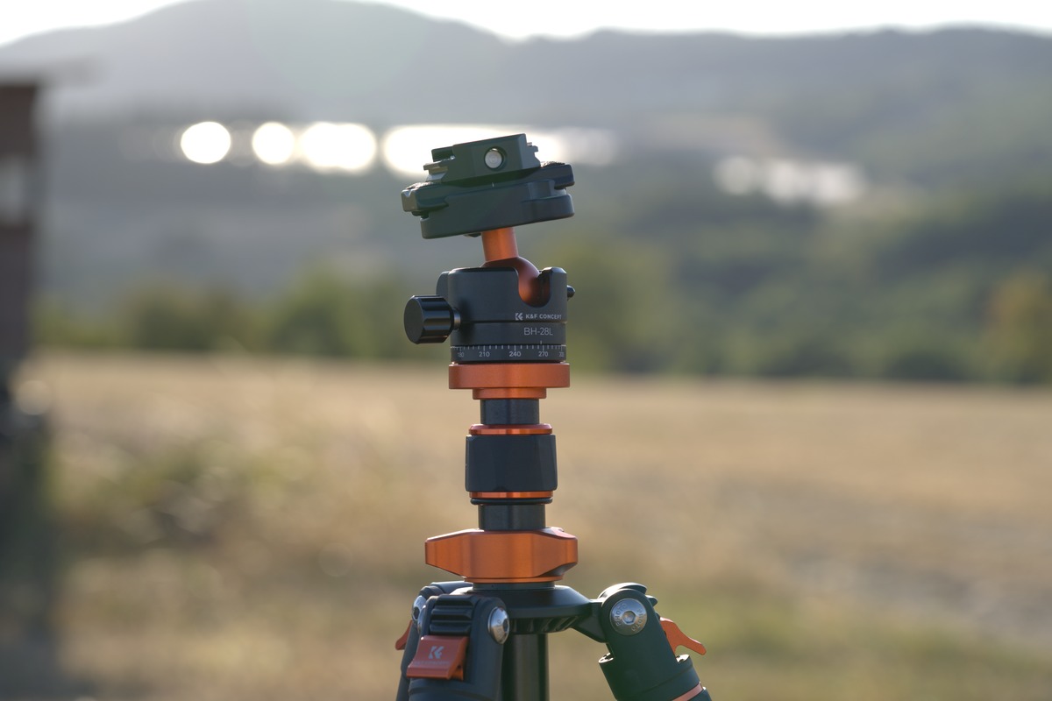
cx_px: 526
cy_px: 350
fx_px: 2630
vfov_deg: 15.2
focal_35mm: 90
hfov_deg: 22.6
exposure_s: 1/125
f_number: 6.3
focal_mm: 90
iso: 100
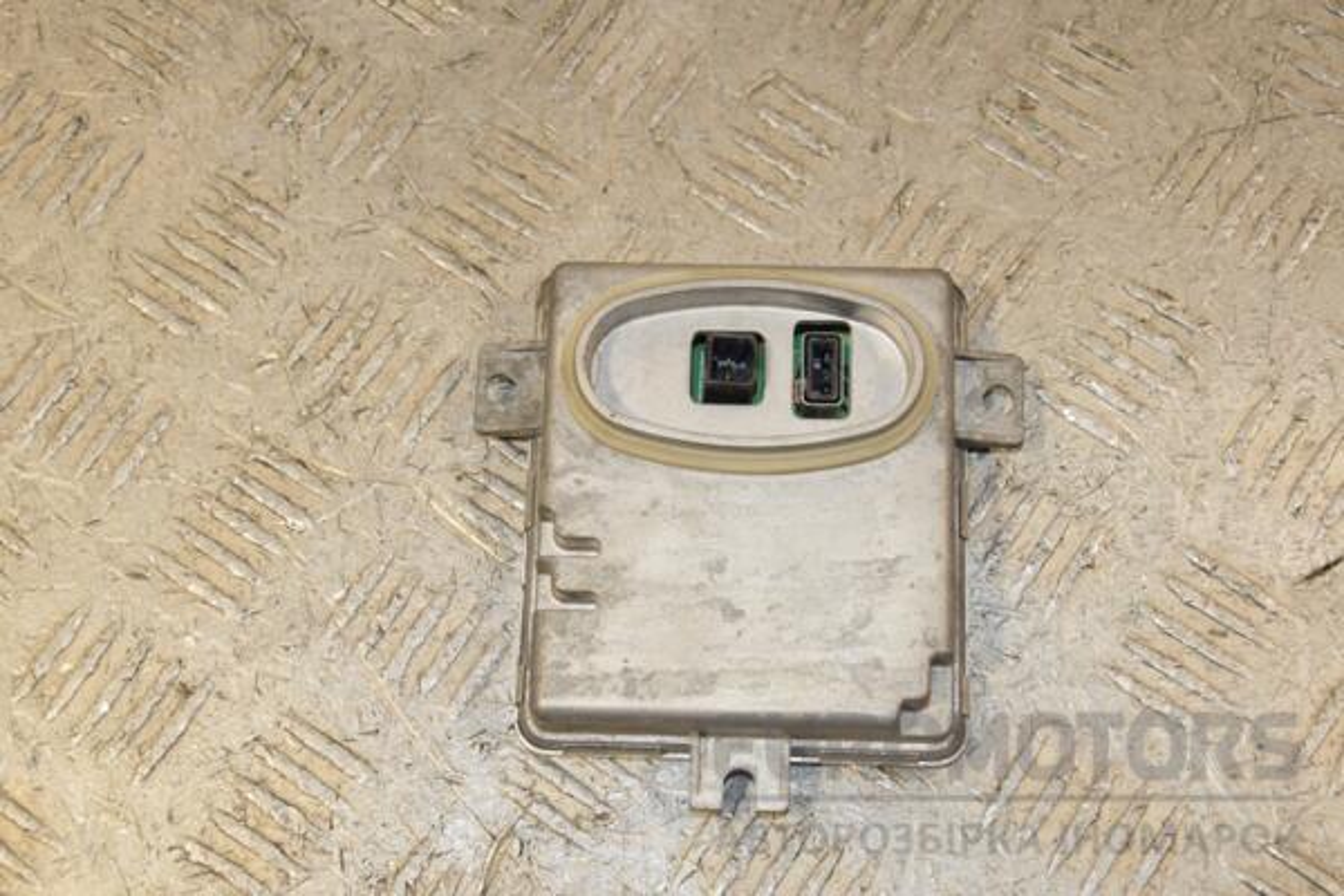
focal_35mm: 68
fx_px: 2520
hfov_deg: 29.9
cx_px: 672
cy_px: 448
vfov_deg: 20.2
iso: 800
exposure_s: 1/200
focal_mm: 45
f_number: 8
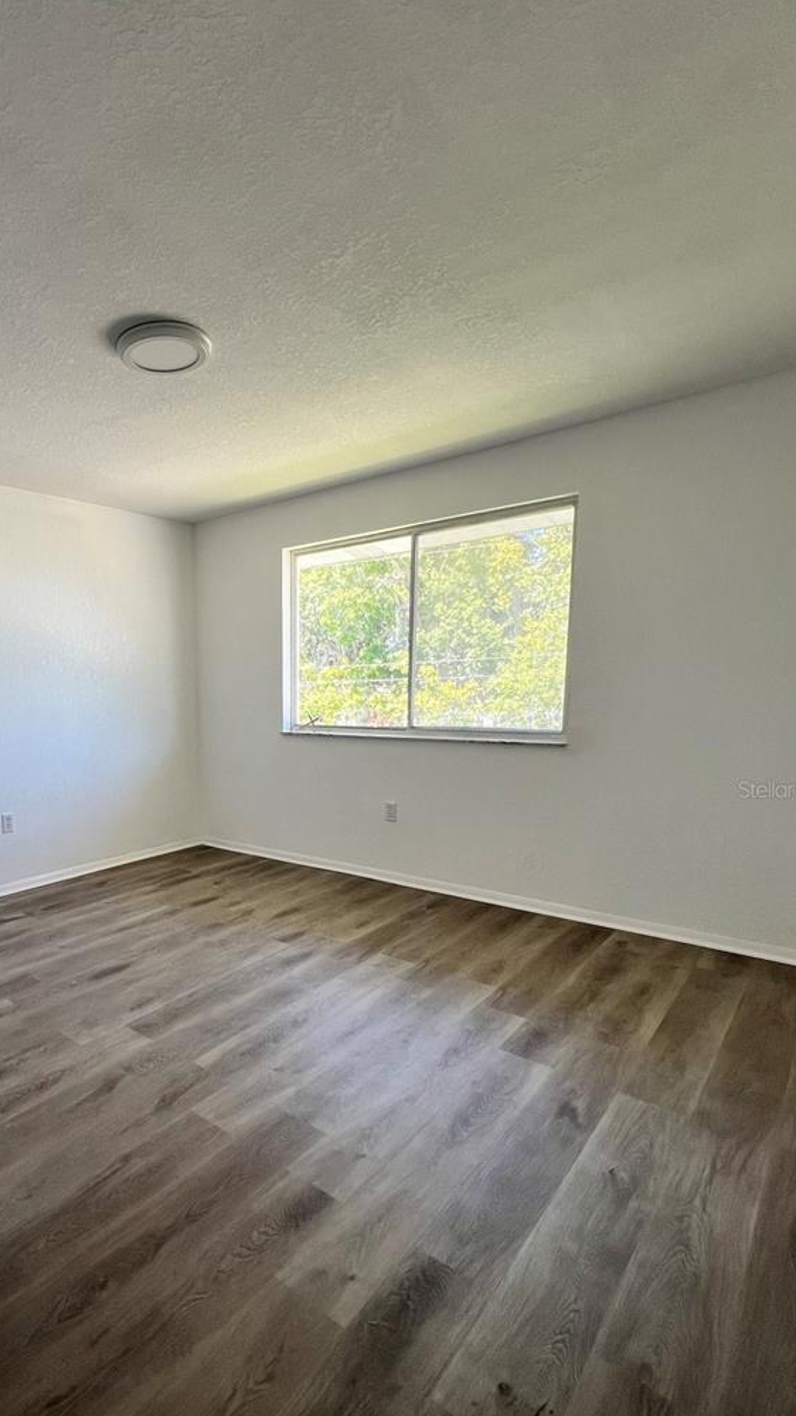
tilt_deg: -8.0
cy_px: 789
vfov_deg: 95.5
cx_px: 201
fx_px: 638
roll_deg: +2.5
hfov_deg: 60.5
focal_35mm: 17
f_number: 1.8
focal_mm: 1.57
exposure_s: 1/99
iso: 40
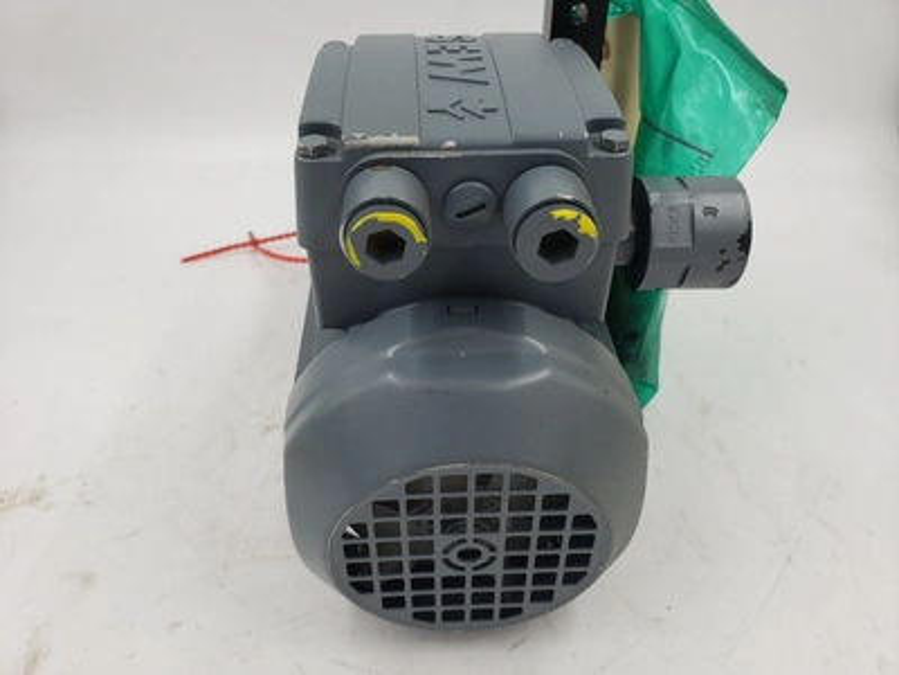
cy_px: 338
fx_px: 675
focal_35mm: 26
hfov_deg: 67.3
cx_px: 450
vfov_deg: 53.1
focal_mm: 4.3
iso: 50
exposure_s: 1/163
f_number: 2.4
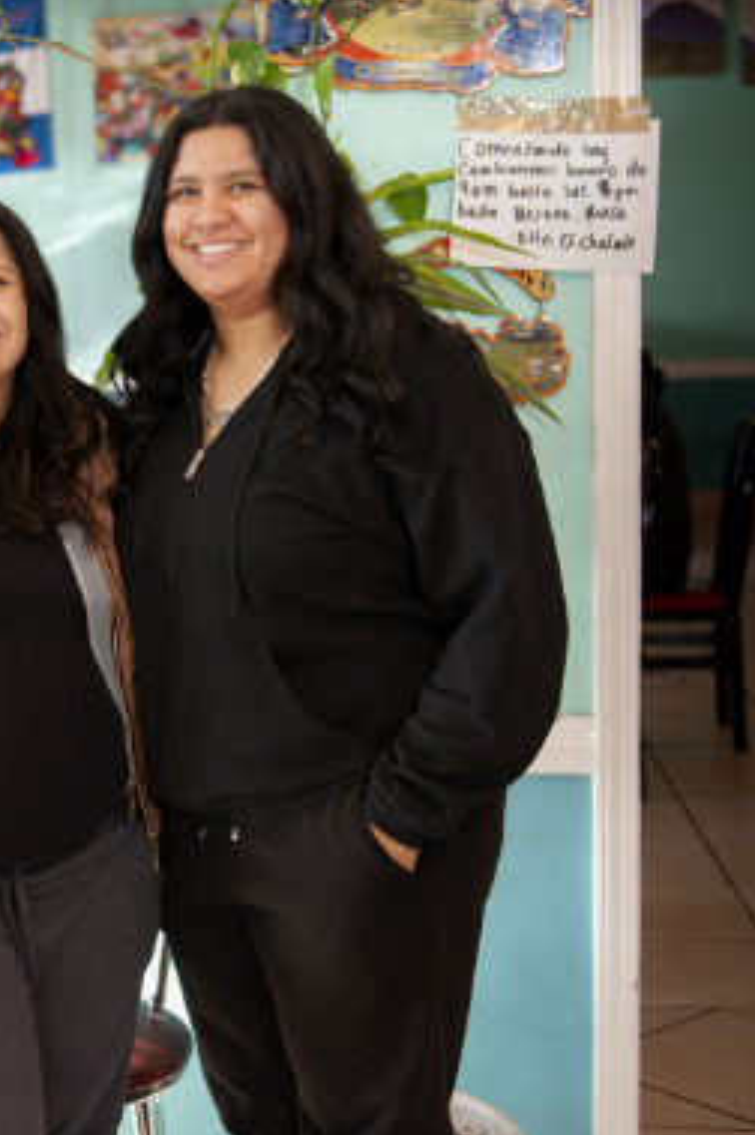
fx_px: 1796
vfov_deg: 35.1
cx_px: -69
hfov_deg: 22.4
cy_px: 568
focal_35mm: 57
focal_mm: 36
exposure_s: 1/100
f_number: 2.8
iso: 200
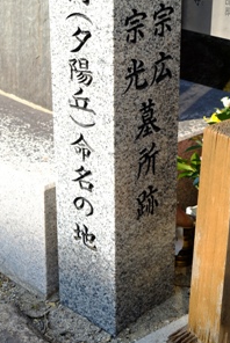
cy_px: 101
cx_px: 117
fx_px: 650
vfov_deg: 29.3
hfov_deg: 20.1
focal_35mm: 68
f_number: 5.6
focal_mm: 30.2
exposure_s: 1/250
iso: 200
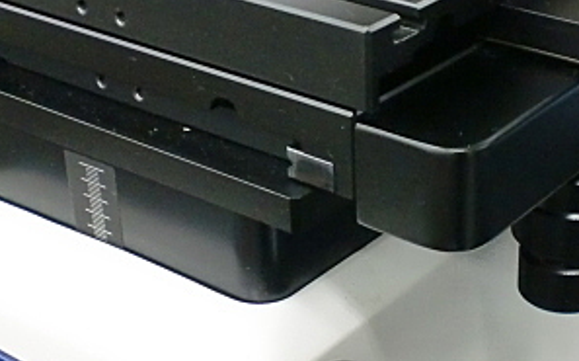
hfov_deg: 25.7
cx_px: 402
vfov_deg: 16.3
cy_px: 172
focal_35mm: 80
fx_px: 1261
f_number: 3.1
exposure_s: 1/60
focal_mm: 6.3
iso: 320
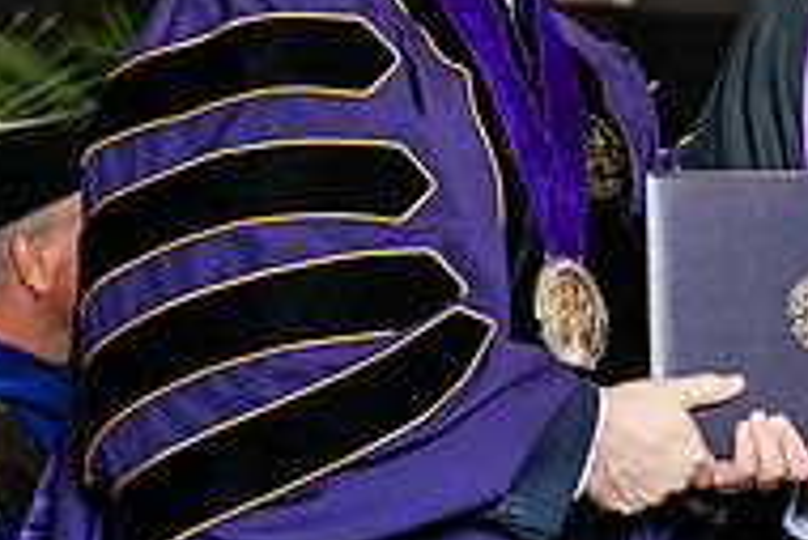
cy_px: 87
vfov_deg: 6.8
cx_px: 791
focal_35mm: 201
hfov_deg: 10.2
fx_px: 4515
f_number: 5
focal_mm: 66
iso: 2000
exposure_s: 1/200
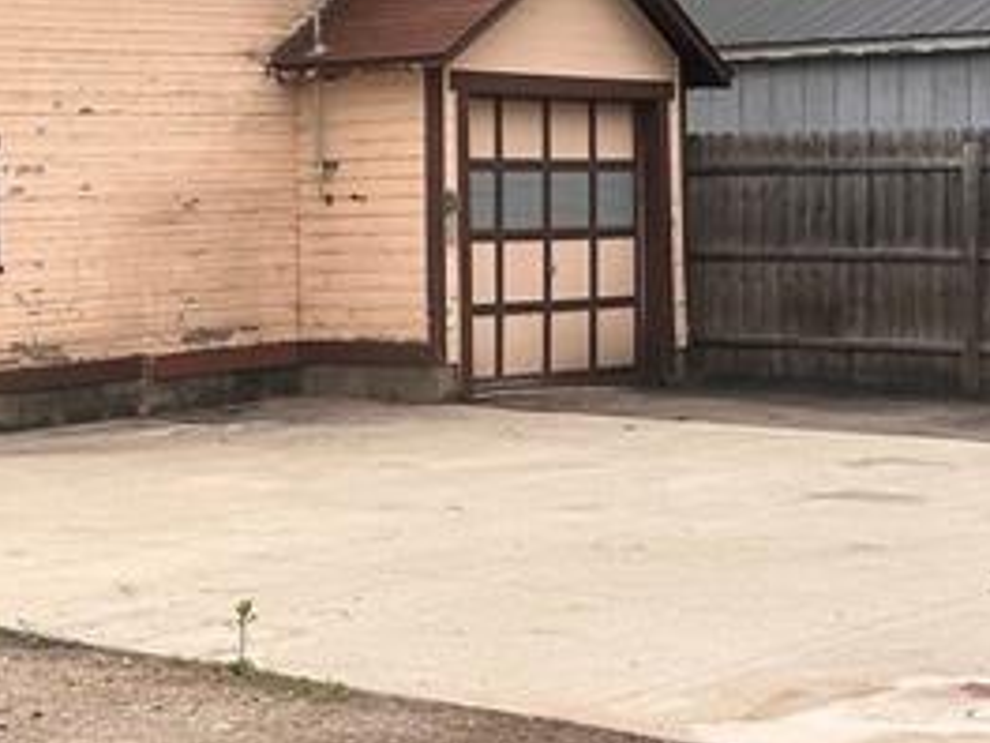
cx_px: 109
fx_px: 2660
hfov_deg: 20.7
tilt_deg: -2.5
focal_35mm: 93
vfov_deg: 15.9
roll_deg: +1.3
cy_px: 296
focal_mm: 6.86
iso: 80
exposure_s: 1/521
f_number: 1.78
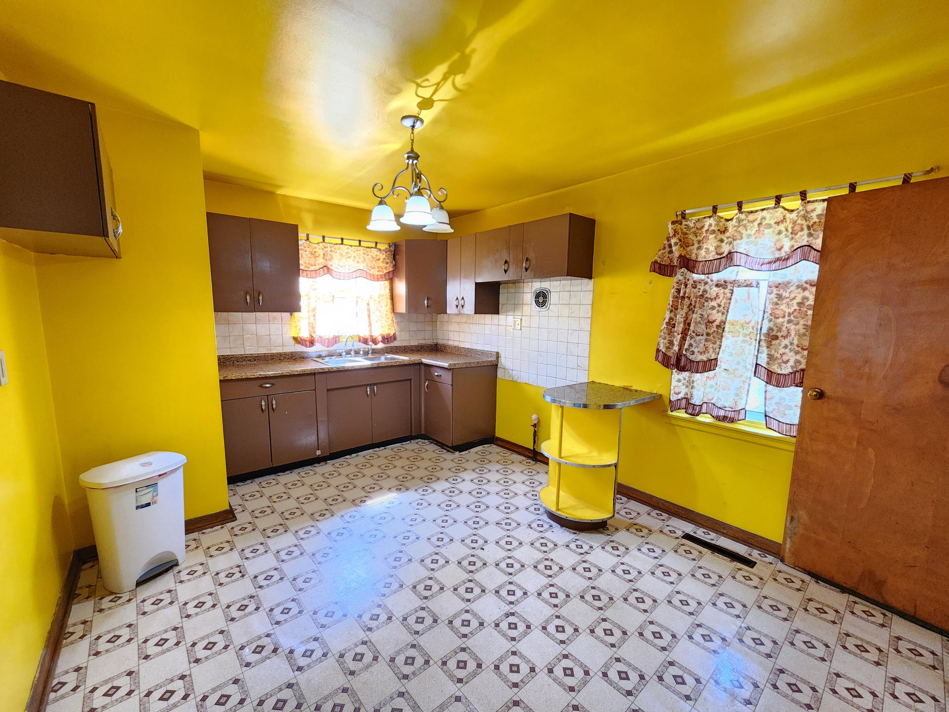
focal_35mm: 13
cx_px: 474
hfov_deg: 106.2
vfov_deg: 89.9
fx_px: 356
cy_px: 356
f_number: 2.2
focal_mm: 2.2
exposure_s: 1/30
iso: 400
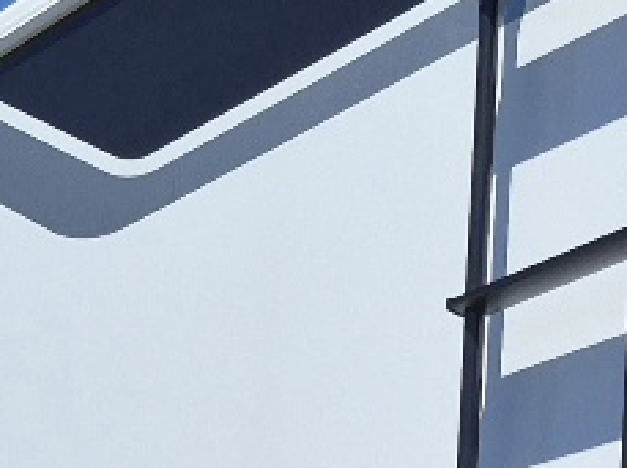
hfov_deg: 12.3
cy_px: 1013
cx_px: 372
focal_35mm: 161
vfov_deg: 8.6
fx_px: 2912
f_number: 1.8
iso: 80
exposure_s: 1/10000
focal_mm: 5.4
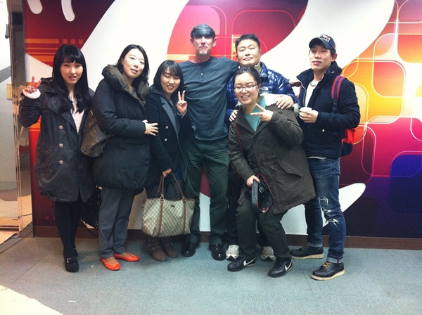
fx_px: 426
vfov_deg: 40.6
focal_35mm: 35
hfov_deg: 52.7
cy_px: 158
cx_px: 211
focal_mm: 3.85
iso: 200
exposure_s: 1/17
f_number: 2.8
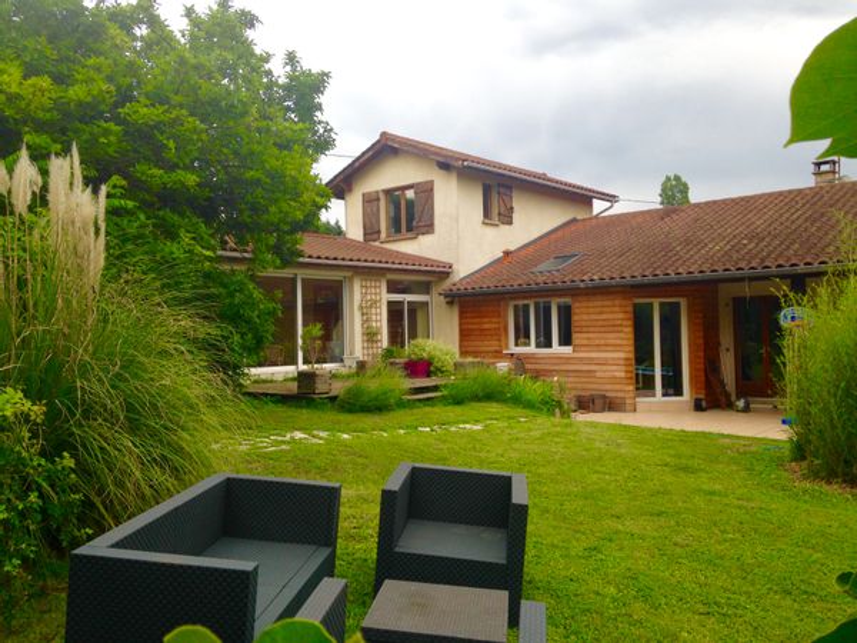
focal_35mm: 33
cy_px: 322
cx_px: 428
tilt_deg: +0.2
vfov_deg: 42.9
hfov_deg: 55.4
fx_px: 817
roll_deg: +2.8
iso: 50
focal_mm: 4.12
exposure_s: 1/259
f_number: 2.4
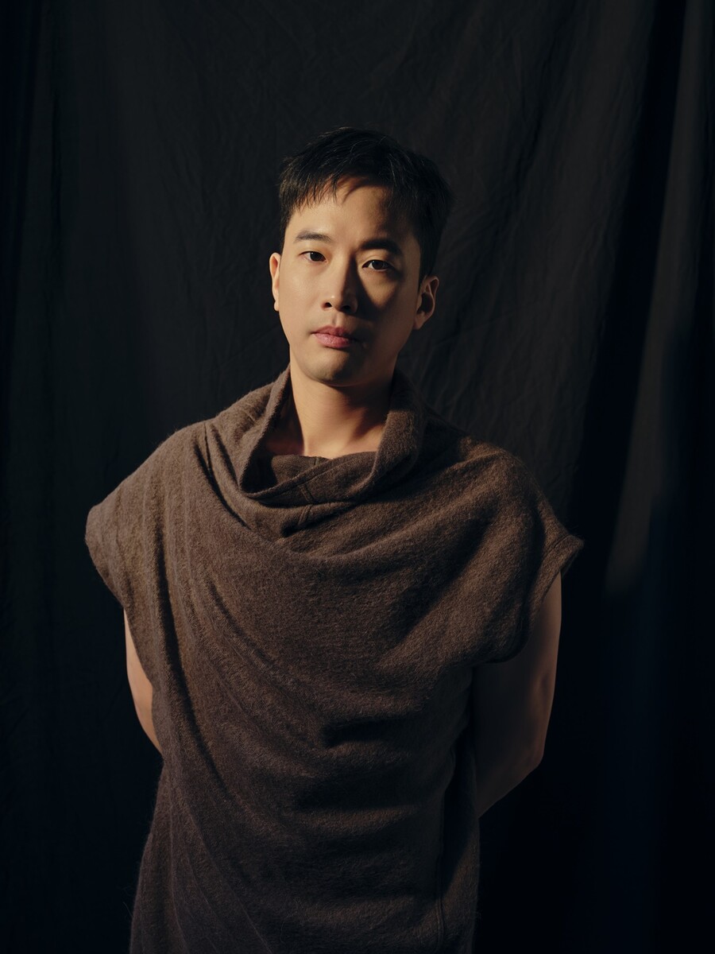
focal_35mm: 53
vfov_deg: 36.2
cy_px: 477
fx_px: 1460
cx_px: 358
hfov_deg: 27.5
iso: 125
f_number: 5.6
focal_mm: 67.6
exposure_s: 1/125
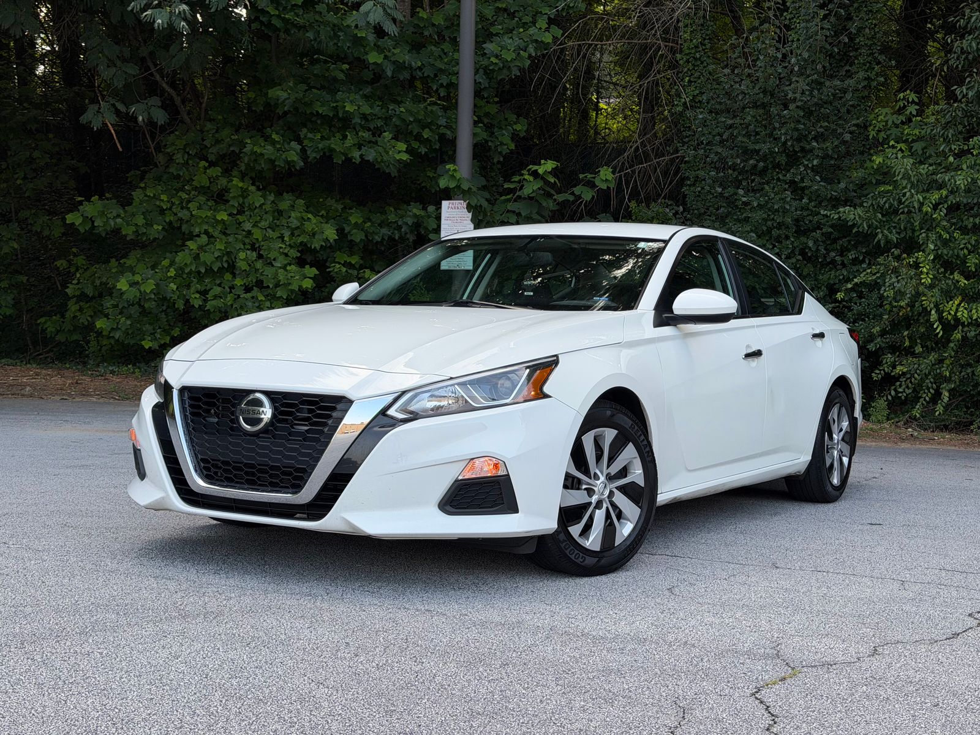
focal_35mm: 48
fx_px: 1359
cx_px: 490
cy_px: 368
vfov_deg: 30.3
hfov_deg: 39.7
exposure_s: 1/646
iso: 64
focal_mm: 6.76
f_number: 1.78
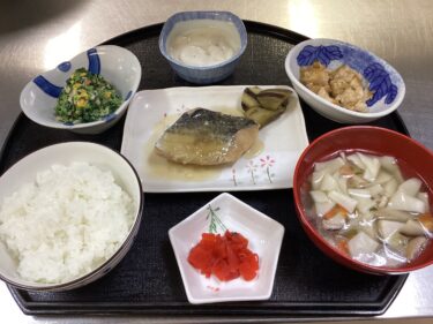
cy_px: 162
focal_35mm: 31
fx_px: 388
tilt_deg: -58.2
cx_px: 216
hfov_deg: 58.4
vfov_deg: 45.4
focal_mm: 3.3
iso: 125
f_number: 2.4
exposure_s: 1/60
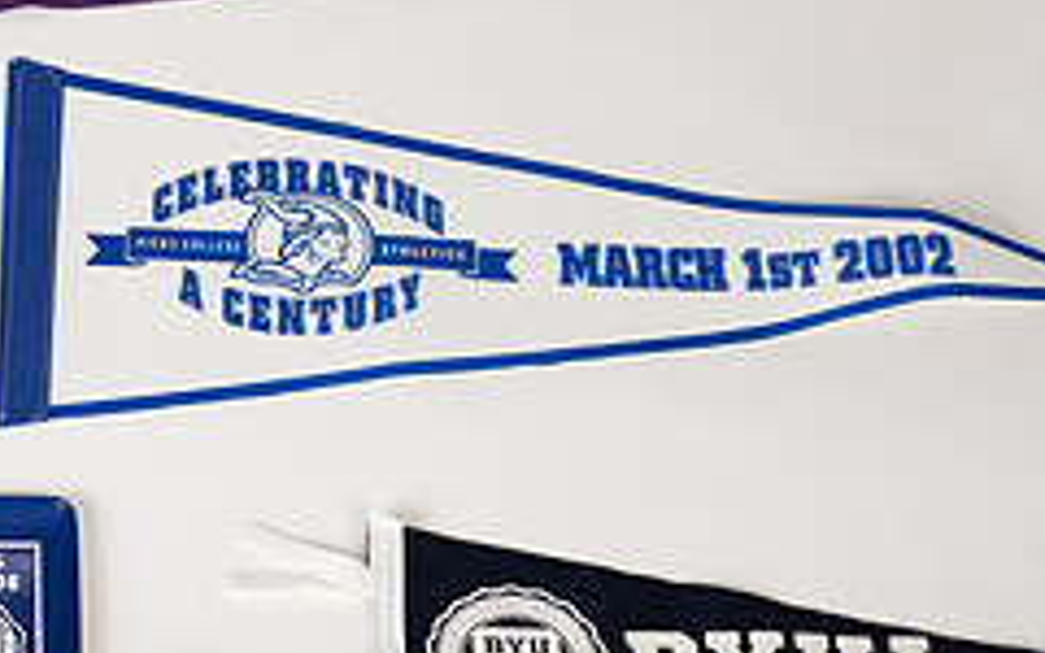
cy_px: 168
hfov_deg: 16.7
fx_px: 3503
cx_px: 91
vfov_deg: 10.6
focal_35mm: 123
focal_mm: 50
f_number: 6.3
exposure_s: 1/125
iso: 100
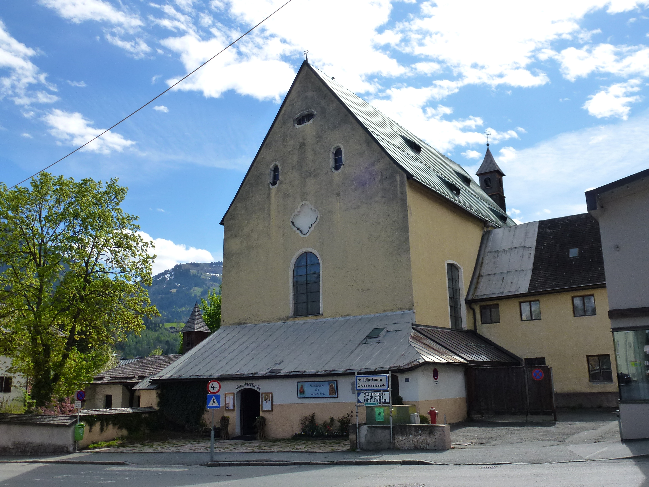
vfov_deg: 46.8
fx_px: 562
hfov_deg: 60.0
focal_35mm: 30
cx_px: 324
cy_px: 244
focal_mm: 5.4
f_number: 4
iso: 160
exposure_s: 1/1300
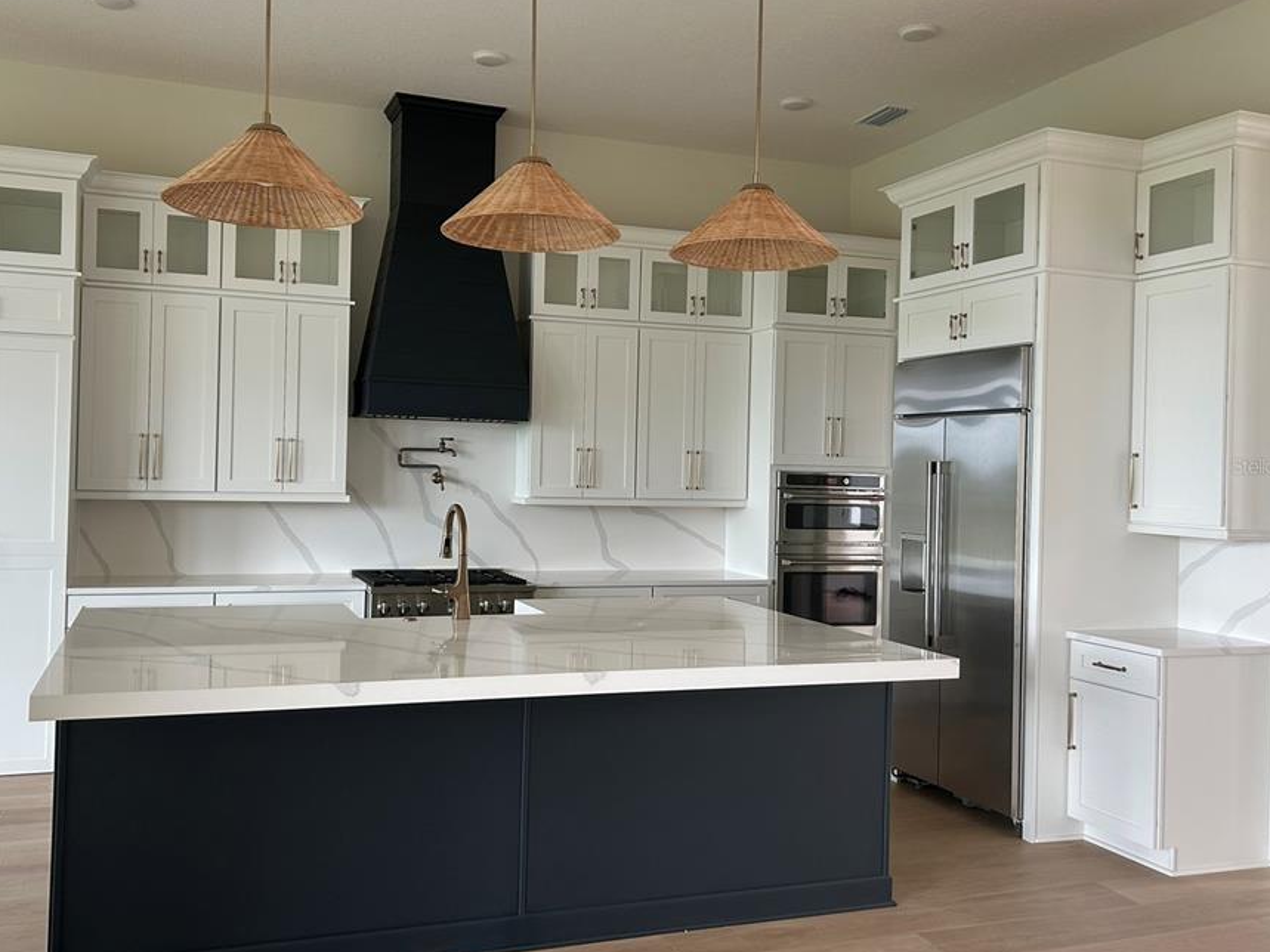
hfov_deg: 58.2
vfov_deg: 45.4
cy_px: 466
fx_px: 1137
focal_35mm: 31
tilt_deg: +0.5
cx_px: 565
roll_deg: -1.5
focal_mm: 5.7
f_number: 1.5
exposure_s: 1/121
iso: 100
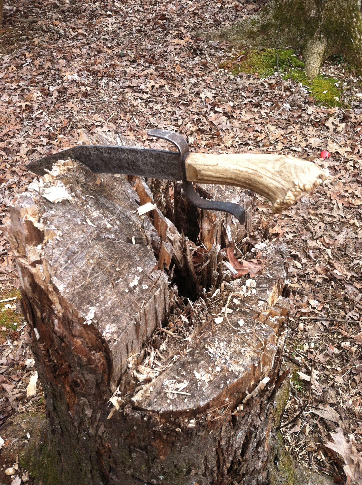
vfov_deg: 52.7
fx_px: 489
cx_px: 181
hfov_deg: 40.6
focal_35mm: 35
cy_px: 242
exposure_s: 1/142
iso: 80
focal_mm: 3.85
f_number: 2.8
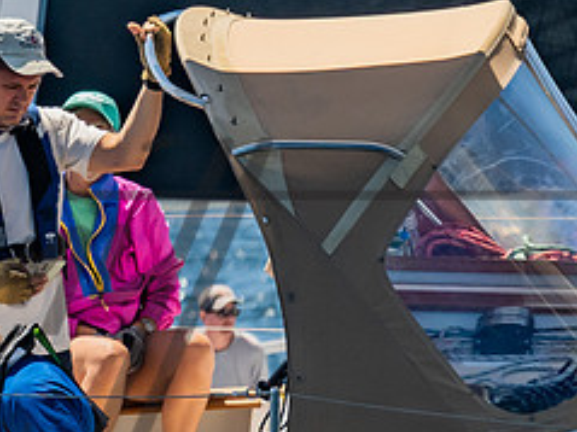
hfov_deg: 1.9
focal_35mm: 1068
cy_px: 85
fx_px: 17793
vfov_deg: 1.4
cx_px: -41
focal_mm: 200
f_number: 6.3
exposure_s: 1/640
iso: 160
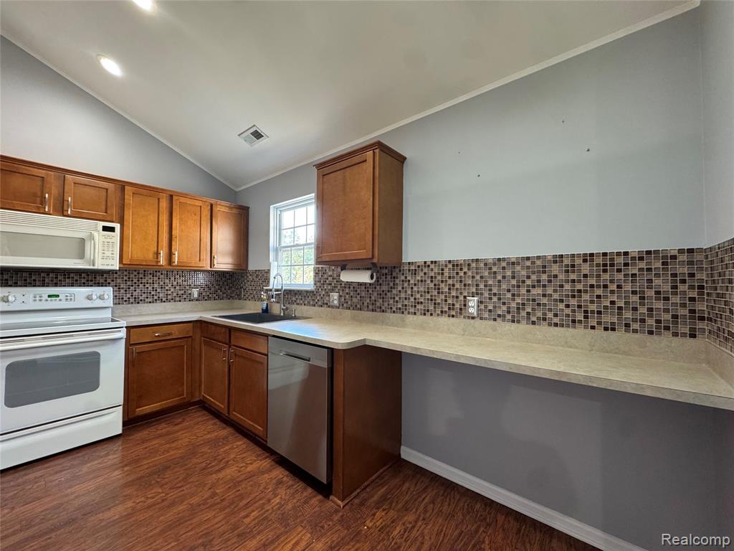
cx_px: 367
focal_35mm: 14
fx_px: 297
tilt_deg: +1.9
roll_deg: -0.6
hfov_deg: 102.1
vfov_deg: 85.7
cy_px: 276
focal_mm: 2.22
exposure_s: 1/60
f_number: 2.2
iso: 250
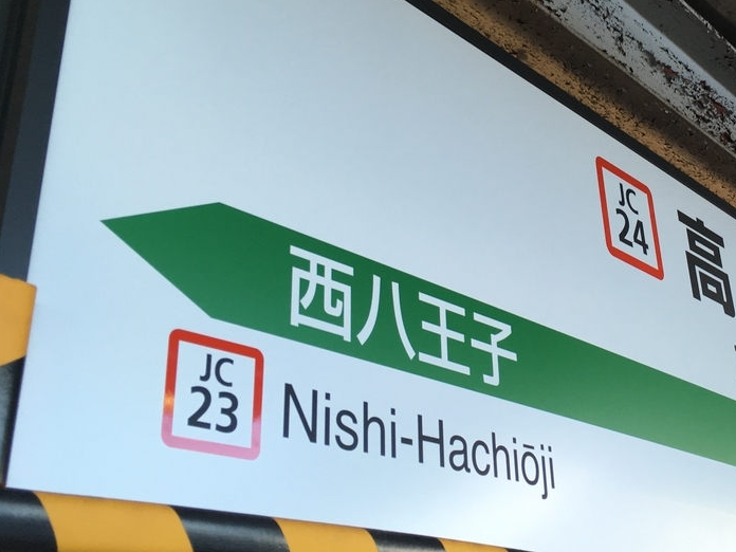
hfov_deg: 36.4
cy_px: 148
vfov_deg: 28.7
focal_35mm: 50
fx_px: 1063
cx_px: 623
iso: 40
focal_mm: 4.15
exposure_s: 1/120
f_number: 2.2
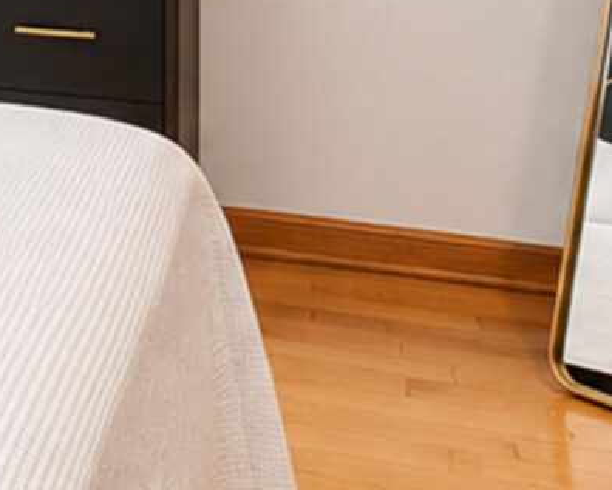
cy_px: -256
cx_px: -442
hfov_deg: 17.6
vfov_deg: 15.5
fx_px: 1649
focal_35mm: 91
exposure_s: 1/80
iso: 1250
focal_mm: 10
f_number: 8
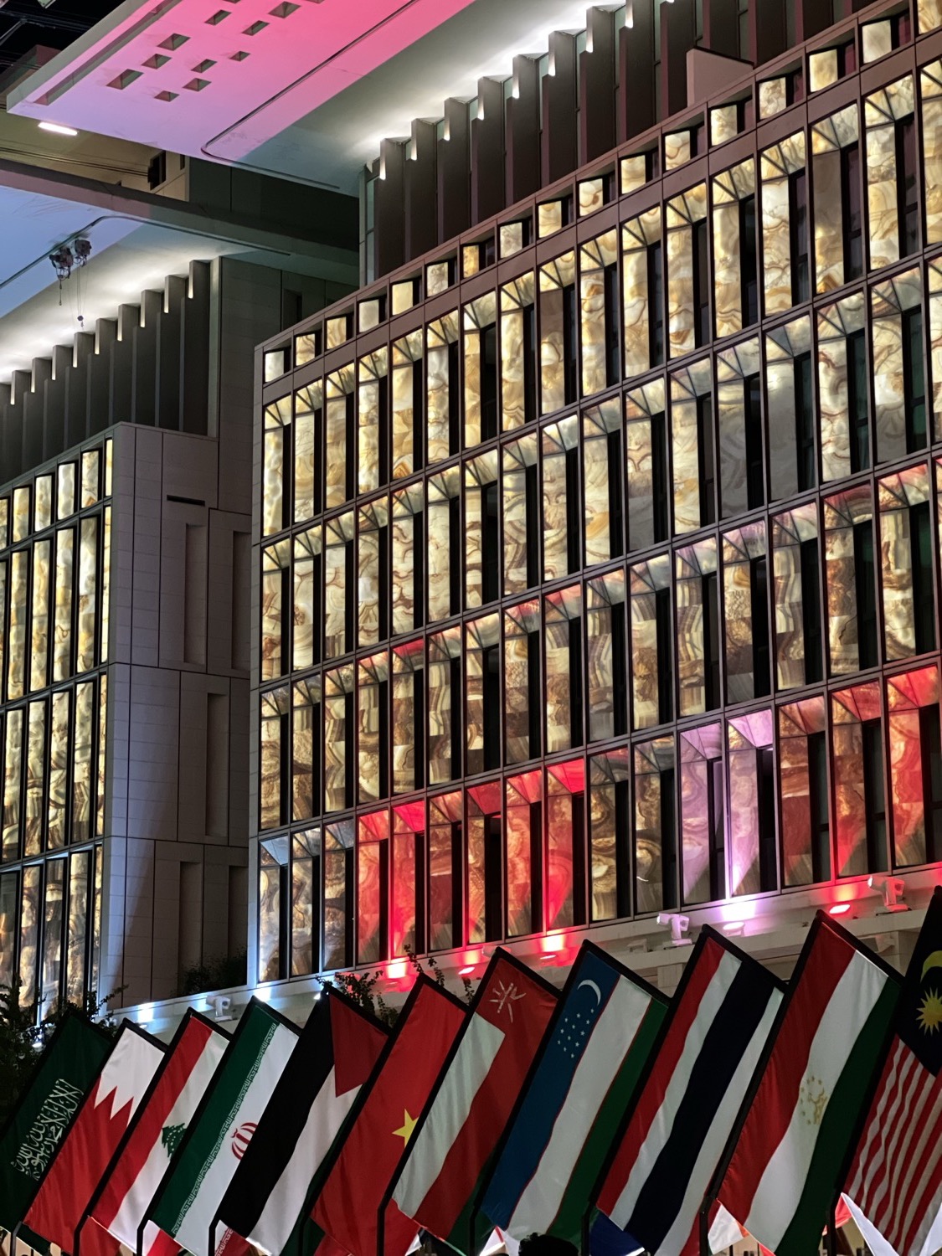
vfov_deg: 25.3
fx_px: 2794
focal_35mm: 77
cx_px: 471
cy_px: 628
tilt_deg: +13.8
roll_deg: +1.1
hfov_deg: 19.1
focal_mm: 9
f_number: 2.8
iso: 400
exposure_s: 1/19
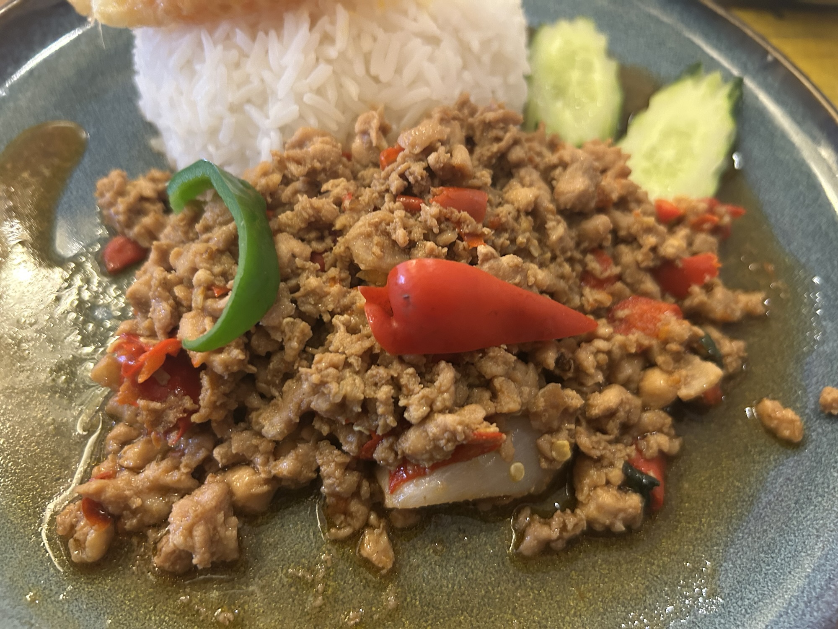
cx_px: 419
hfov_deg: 67.3
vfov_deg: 53.1
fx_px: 629
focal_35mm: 26
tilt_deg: -58.1
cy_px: 314
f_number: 1.5
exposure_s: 1/33
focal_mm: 5.7
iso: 500
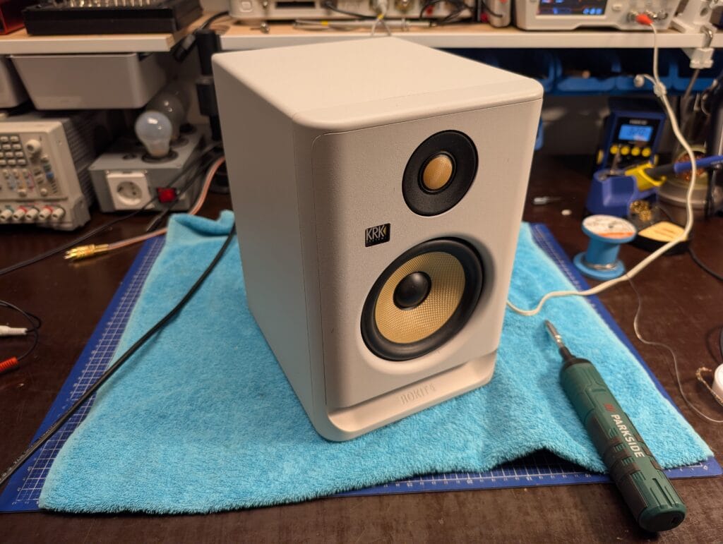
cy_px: 272
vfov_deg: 56.9
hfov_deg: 71.5
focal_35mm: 24
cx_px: 362
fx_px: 502
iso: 44
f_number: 1.68
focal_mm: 6.9
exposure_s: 1/33.3
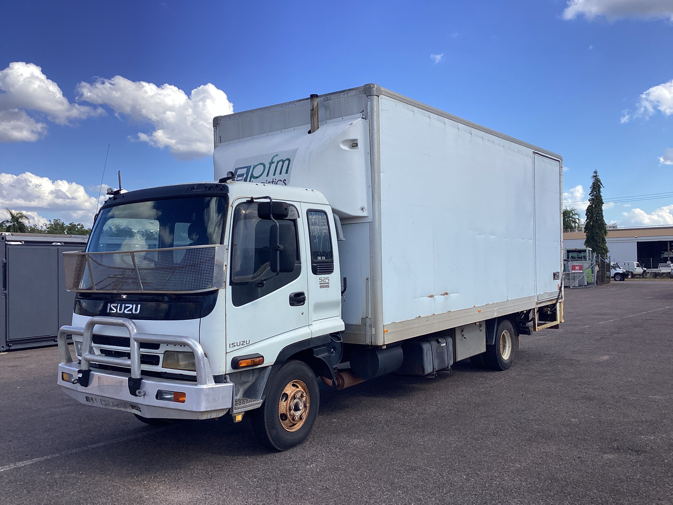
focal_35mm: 31
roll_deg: +1.6
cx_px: 336
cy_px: 252
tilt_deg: +1.0
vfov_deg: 45.4
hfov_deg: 58.4
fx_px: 603
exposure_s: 1/1031
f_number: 2.4
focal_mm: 3.3
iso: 25
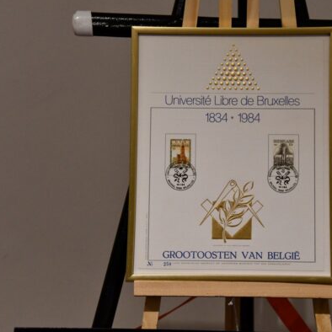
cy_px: 164
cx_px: 218
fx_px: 1150
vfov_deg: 16.4
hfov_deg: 16.4
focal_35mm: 106
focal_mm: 55
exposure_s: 1/125
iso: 2500
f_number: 4.8
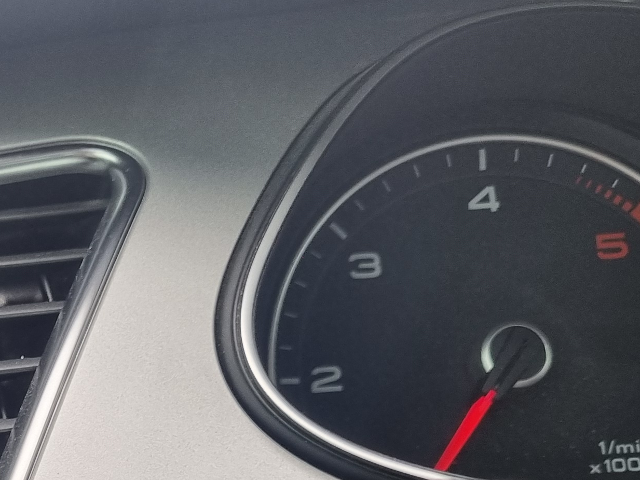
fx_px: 1572
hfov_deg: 20.7
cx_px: -219
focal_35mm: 85
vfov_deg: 15.8
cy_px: 738
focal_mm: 5.4
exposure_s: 1/120
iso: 64
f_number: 1.8
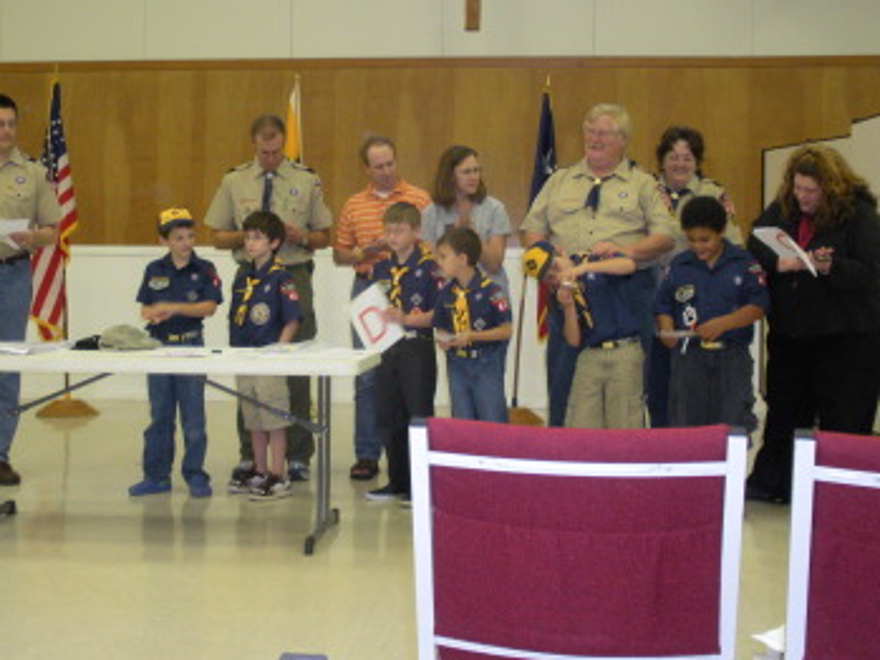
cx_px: 444
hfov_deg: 40.4
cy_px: 267
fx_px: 1195
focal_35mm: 47
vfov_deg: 30.8
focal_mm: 6.3
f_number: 3.5
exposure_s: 1/31.1
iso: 287
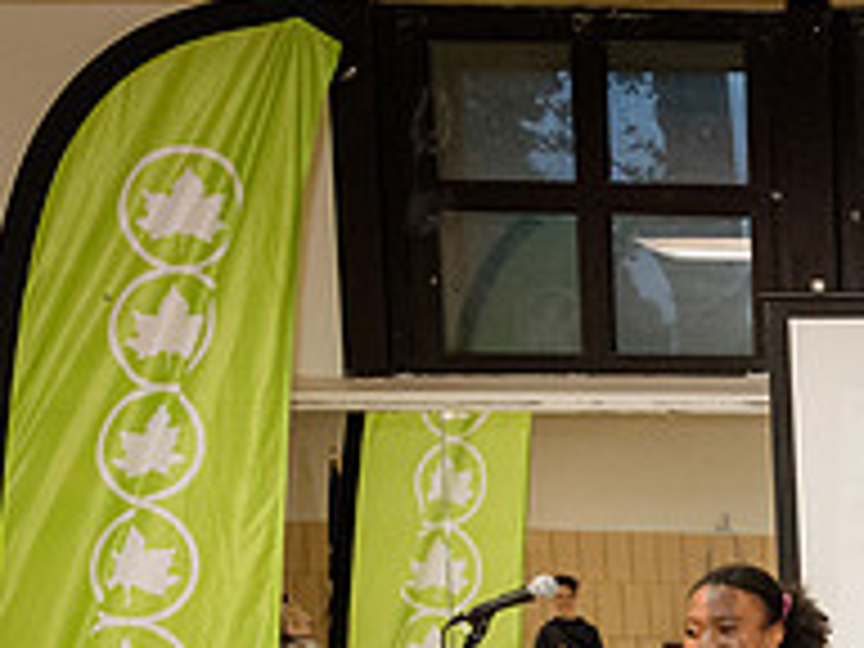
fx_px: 1997
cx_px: 1419
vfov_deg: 17.6
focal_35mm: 80
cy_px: 781
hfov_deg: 19.9
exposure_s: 1/200
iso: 5000
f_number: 4
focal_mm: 24
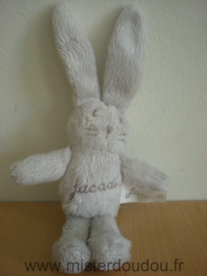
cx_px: 104
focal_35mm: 38
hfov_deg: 37.7
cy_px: 138
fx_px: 303
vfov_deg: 49.0
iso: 200
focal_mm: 6.3
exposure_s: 1/50.6
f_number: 3.1
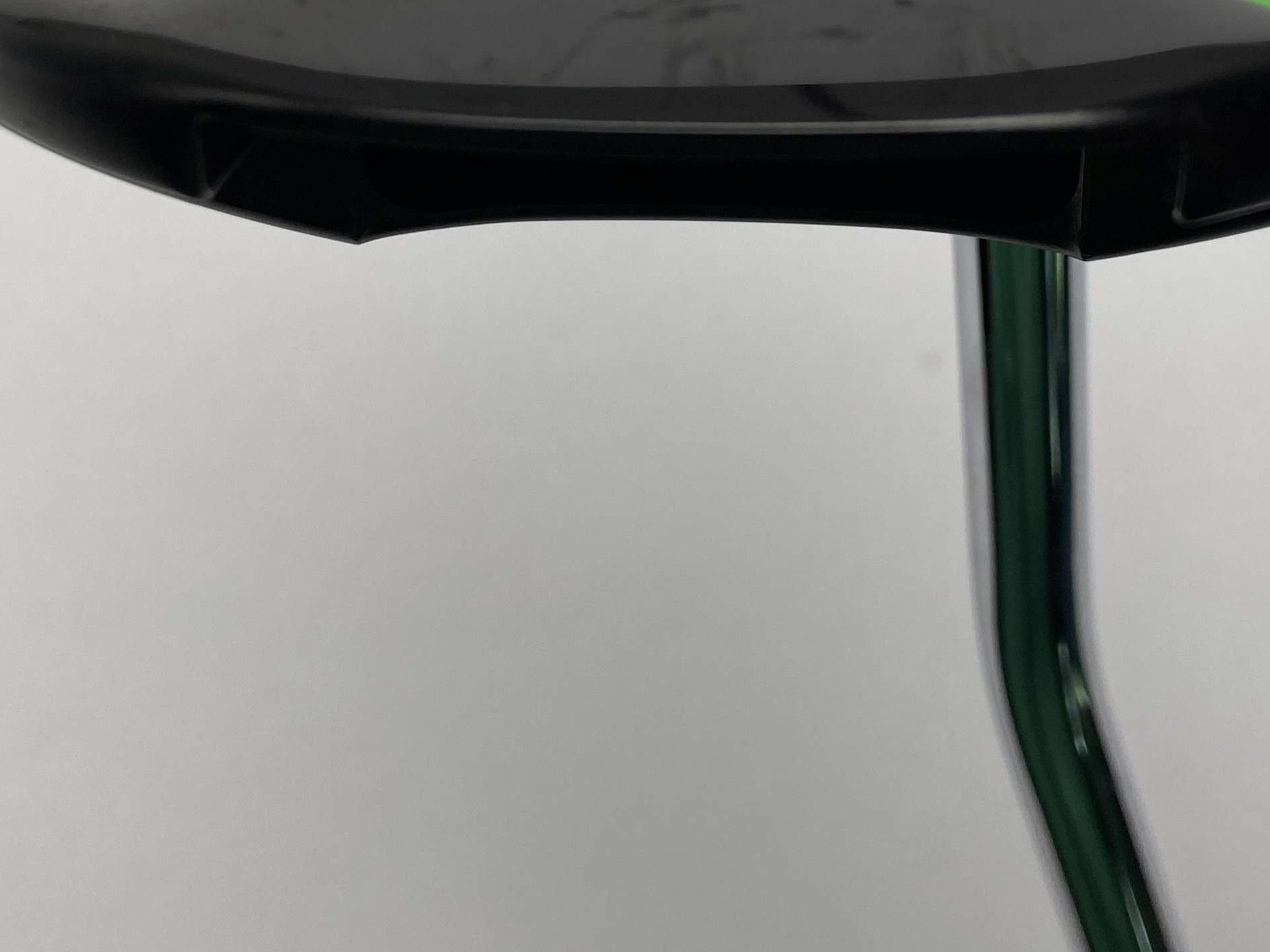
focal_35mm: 53
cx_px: 761
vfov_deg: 26.0
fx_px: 1944
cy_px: -23
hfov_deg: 36.0
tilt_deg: -68.8
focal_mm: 4.25
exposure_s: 1/447
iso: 32
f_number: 1.8
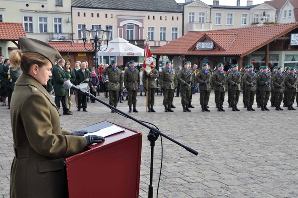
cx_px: 149
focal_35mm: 48
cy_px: 99
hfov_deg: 41.2
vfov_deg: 28.0
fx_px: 397
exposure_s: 1/200
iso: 200
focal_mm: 32
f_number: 7.1
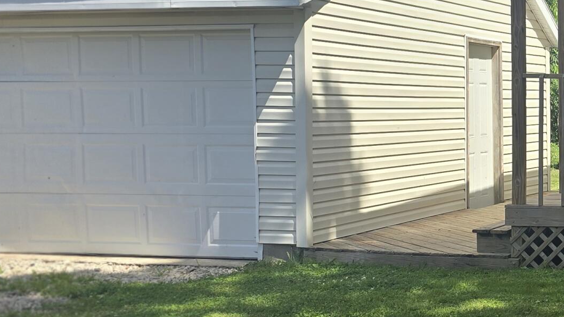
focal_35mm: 71
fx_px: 1062
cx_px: 757
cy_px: 158
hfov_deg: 25.2
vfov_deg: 17.0
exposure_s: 1/430
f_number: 1.7
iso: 12
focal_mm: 6.3
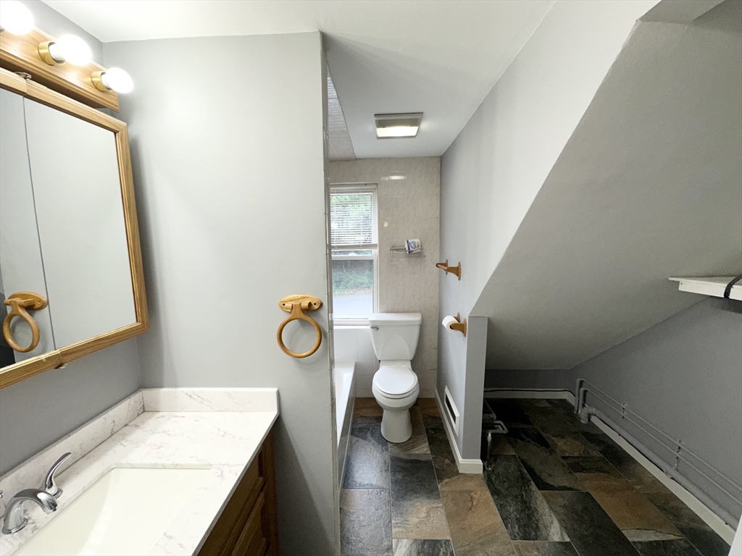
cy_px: 278
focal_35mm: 14
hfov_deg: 102.1
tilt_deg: -7.6
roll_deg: -0.1
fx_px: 300
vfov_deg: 85.7
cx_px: 371
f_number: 2.2
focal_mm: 2.22
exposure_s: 1/120
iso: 64
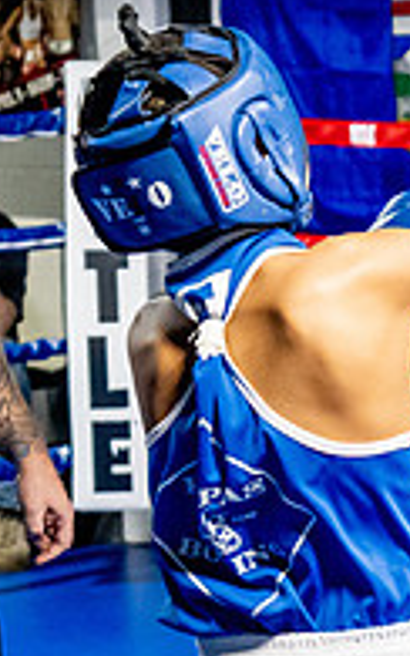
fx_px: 2823
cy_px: 496
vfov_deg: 13.2
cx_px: 706
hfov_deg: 8.1
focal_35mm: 158
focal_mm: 35
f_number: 2.8
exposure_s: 1/800
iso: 5000
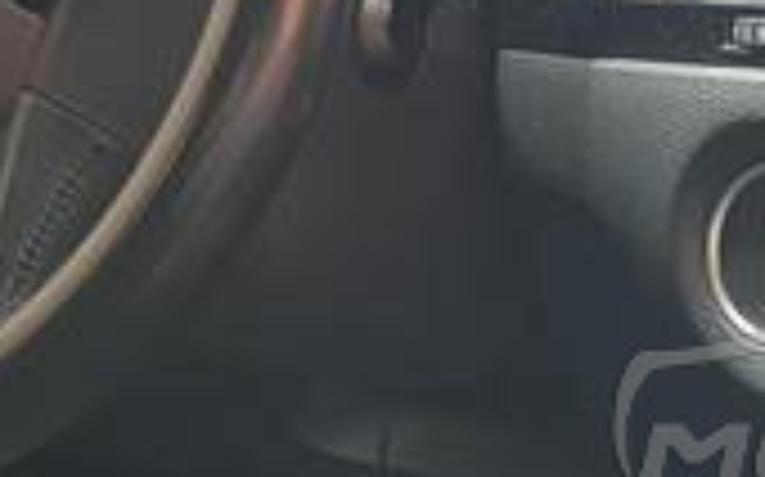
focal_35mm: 106
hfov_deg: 18.3
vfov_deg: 12.3
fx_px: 2209
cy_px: 394
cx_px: 1008
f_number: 2.4
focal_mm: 4.3
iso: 50
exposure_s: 1/36
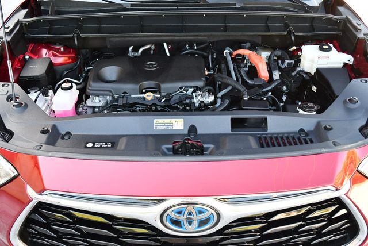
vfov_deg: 36.9
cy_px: 123
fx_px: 368
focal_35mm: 36
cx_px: 184
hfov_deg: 53.1
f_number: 3.5
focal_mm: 18
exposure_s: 1/250
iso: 800
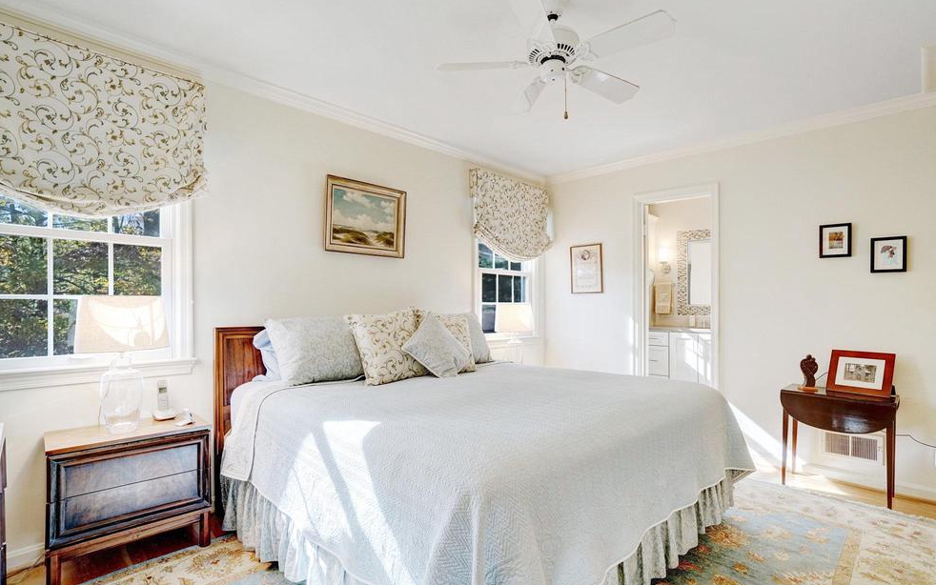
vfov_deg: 68.0
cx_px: 486
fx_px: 434
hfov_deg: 94.3
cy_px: 304
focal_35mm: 17
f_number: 8
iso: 1250
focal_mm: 16
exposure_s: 1/100
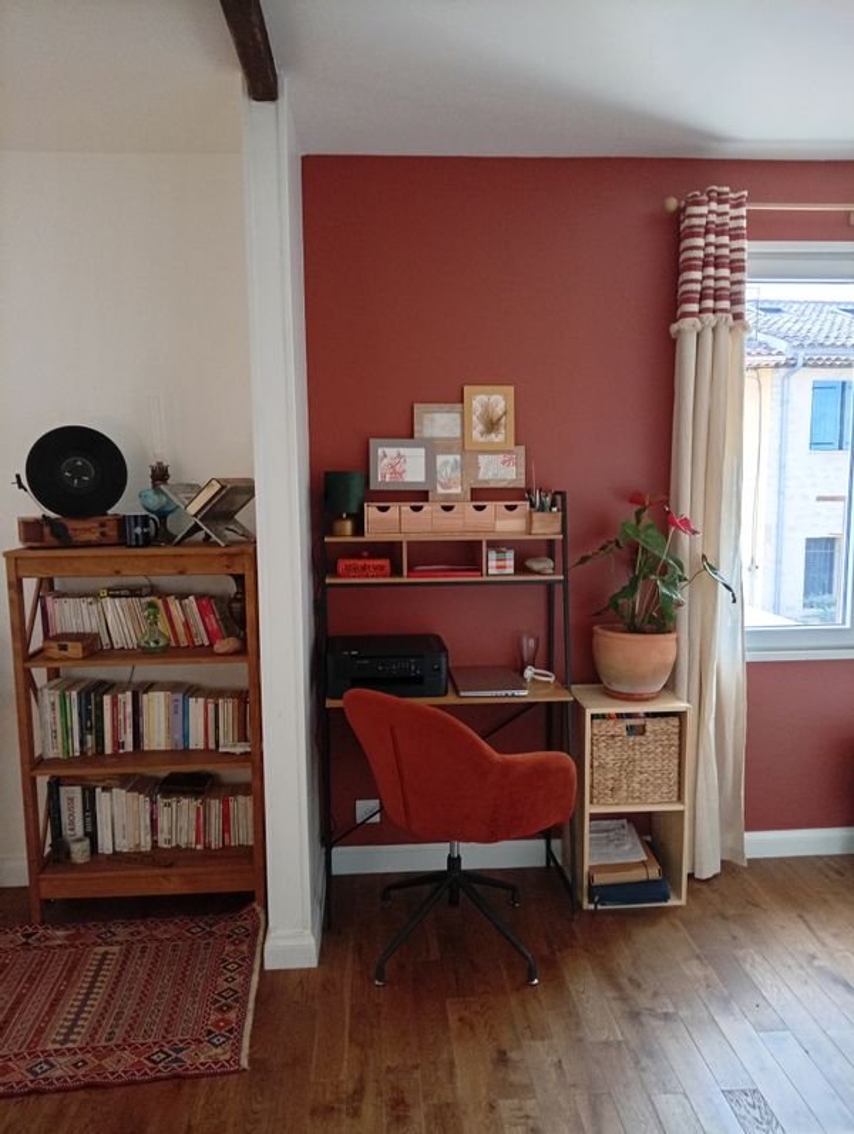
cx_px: 427
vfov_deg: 67.2
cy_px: 567
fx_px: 853
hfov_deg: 53.2
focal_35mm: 26
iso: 254
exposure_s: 1/50
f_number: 1.8
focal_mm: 4.15
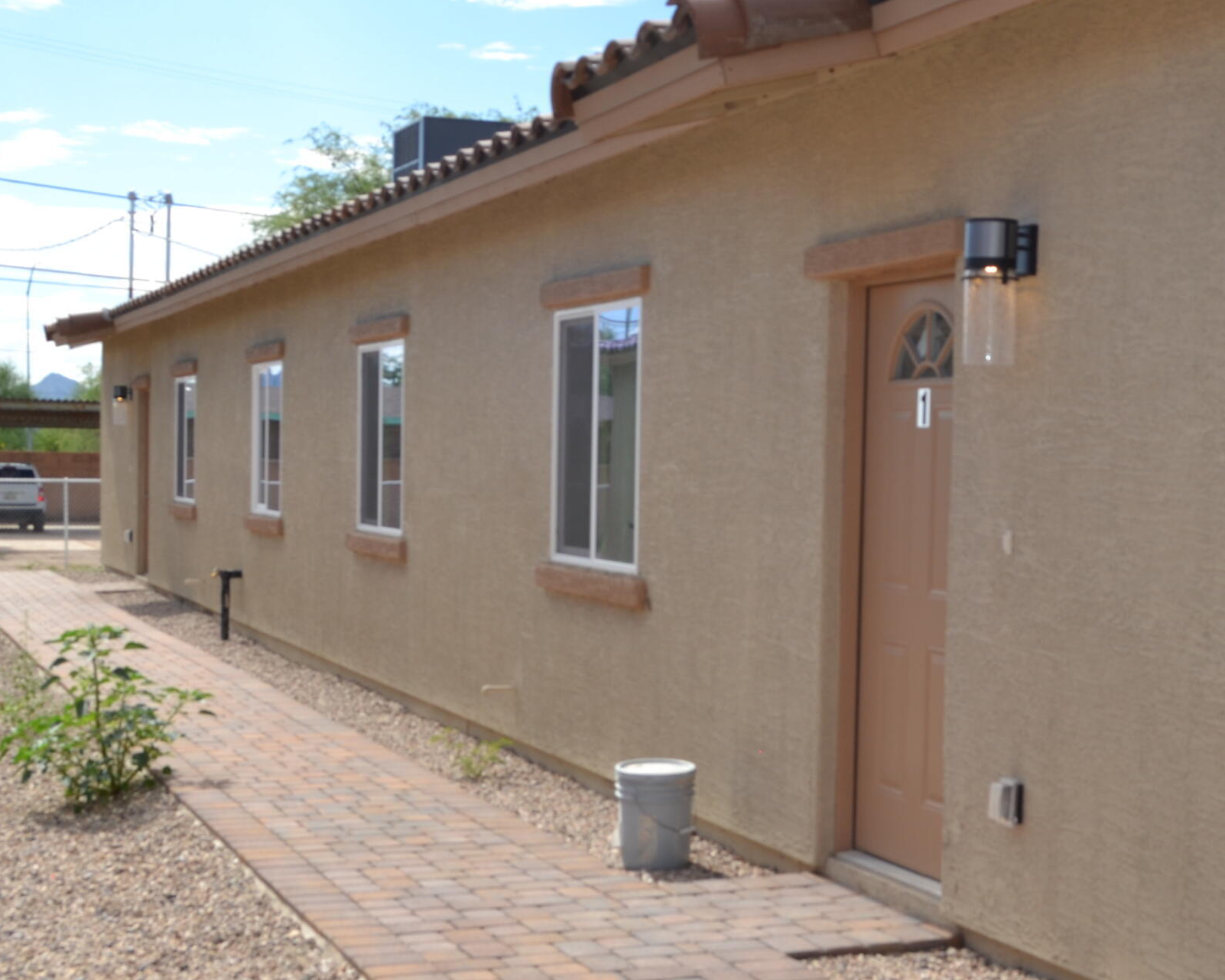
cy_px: 534
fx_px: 2103
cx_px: 697
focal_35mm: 58
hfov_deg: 32.4
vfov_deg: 26.2
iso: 100
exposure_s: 1/200
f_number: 10
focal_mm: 22
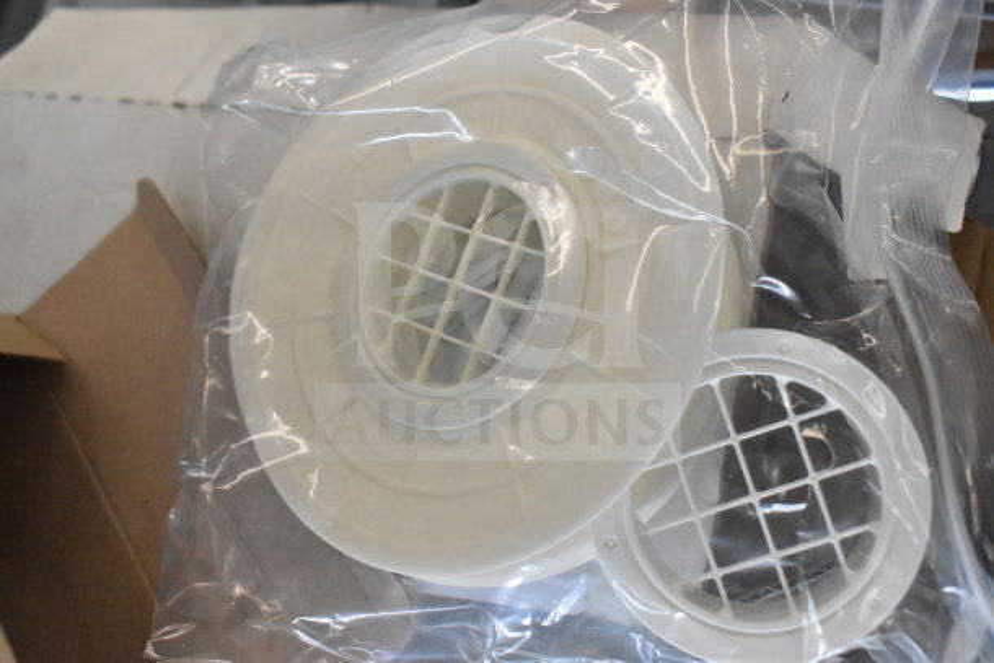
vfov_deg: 34.2
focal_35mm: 39
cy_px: 332
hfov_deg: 49.5
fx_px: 1077
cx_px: 497
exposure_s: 1/800
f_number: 6.3
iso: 6400
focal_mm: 26
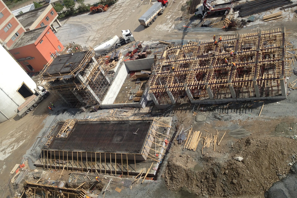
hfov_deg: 51.9
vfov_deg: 35.9
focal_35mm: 37
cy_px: 100
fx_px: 305
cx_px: 149
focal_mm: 4.28
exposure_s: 1/2208
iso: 50
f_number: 2.4
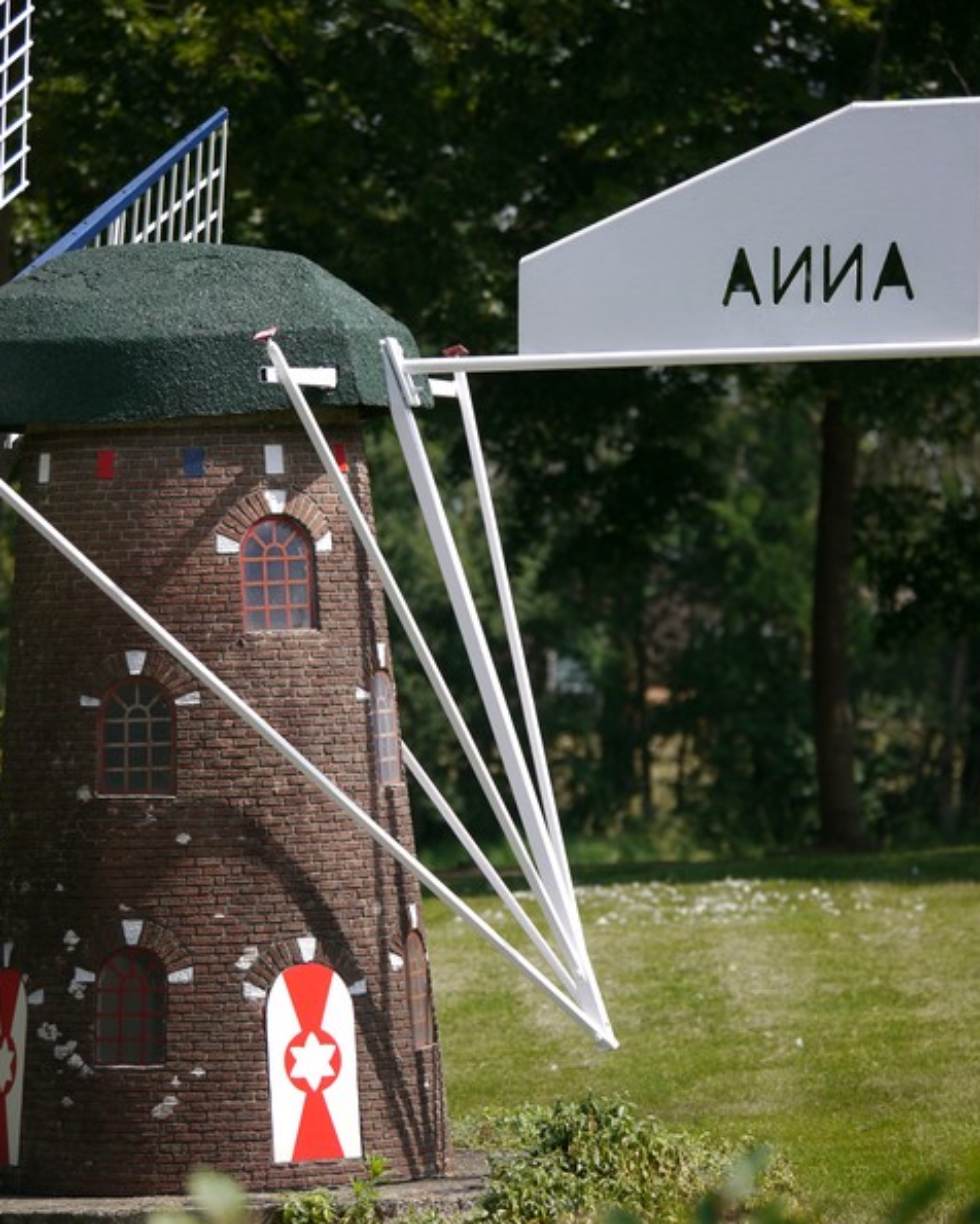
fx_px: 7614
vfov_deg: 9.2
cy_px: 611
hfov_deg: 7.4
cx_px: 488
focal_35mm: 210
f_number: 4.5
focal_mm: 100
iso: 100
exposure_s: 1/640
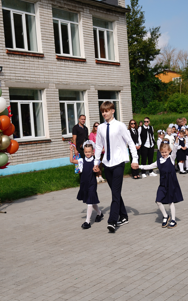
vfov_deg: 34.5
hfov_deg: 22.0
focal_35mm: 59
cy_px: 151
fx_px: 484
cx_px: 100
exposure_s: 1/1250
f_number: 3.2
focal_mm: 38
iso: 80
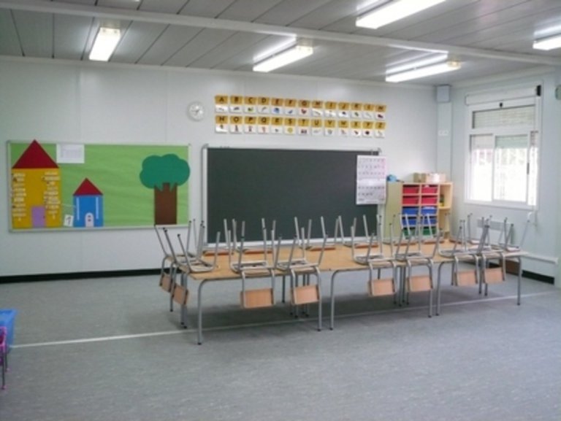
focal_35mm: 35
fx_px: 568
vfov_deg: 40.7
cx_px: 280
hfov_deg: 52.6
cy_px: 210
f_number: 3
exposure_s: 1/60
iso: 320
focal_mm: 5.7
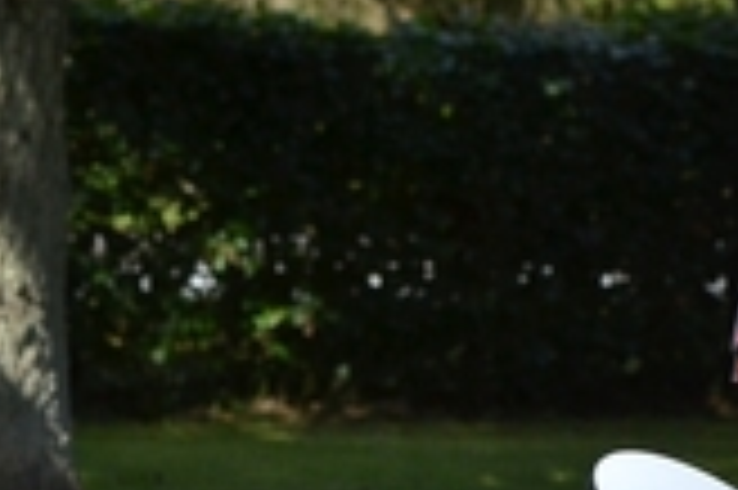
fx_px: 7864
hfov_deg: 5.3
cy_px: 468
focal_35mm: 384
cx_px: 972
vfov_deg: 3.6
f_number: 6.3
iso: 400
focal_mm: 70
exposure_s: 1/1600
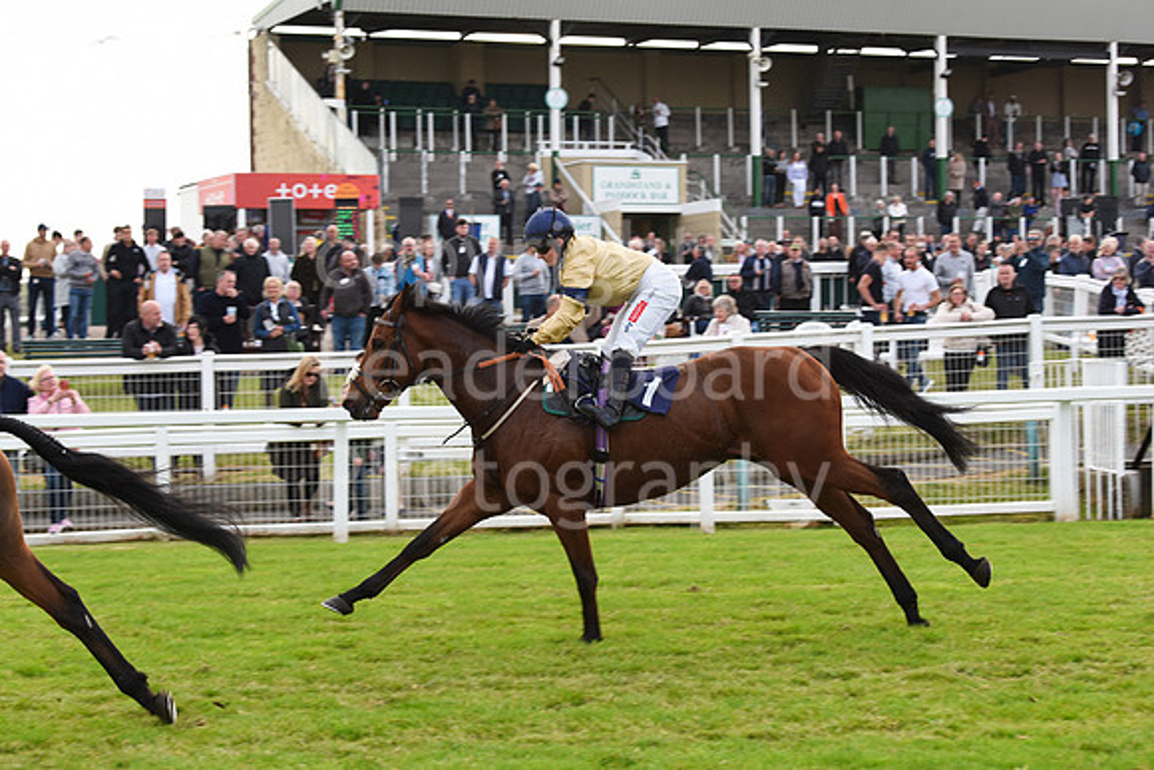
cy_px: 385
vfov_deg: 18.2
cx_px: 577
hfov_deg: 27.0
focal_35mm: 75
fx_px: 2405
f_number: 5.6
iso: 800
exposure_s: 1/640
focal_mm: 75
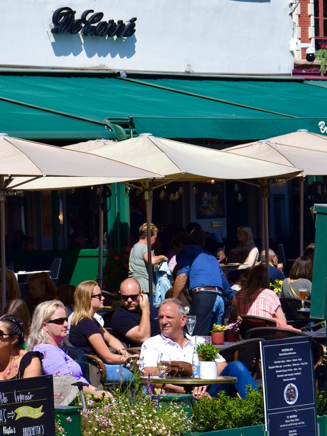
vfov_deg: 10.4
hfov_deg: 7.8
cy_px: 185
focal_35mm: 190
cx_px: -47
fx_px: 2394
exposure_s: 1/800
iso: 200
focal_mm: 66
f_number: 7.1
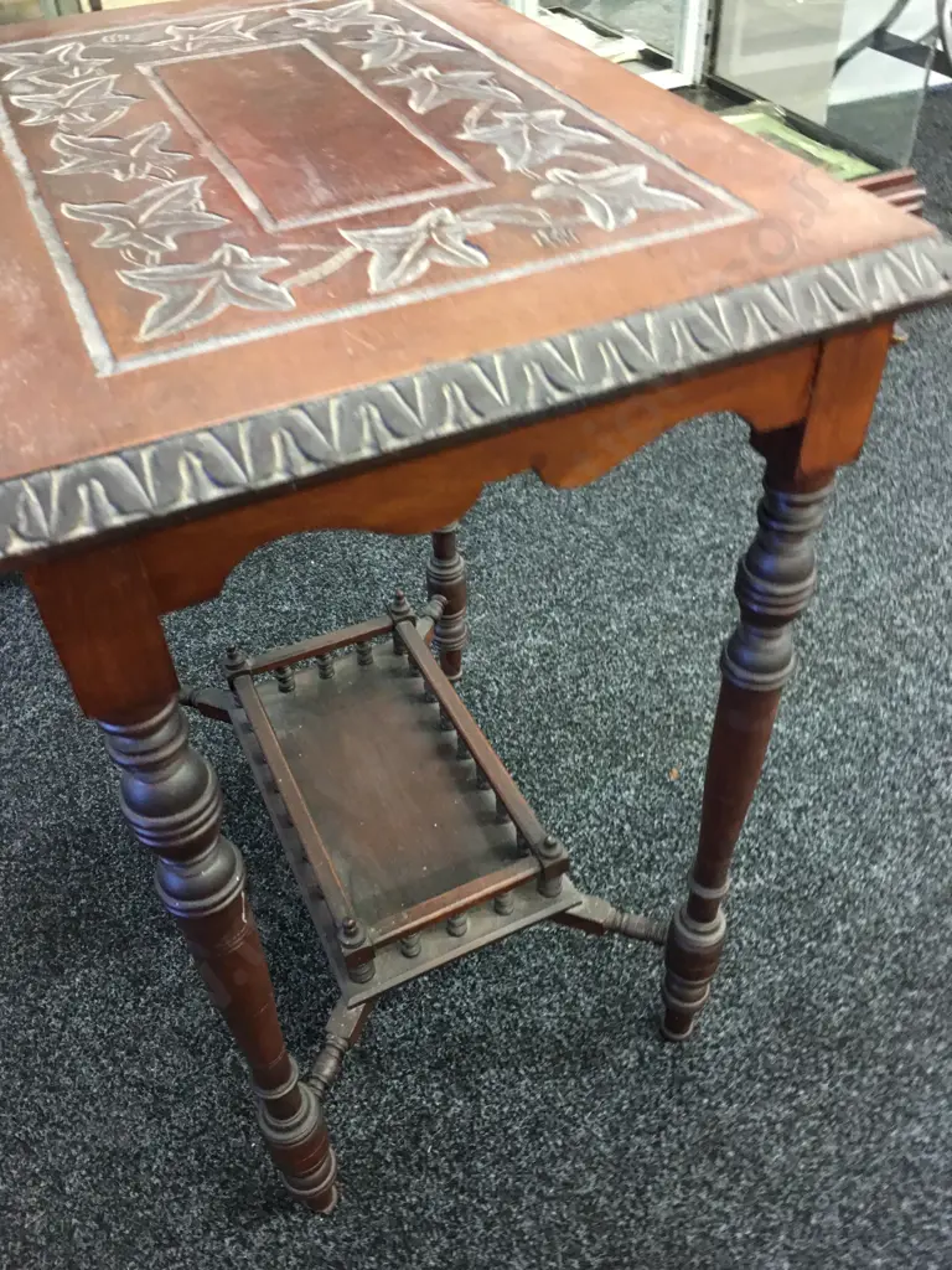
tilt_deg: -41.3
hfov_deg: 48.2
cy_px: 635
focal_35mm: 29
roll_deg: +2.3
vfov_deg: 61.7
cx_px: 476
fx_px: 1063
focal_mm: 4.15
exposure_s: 1/8
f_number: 2.2
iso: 100
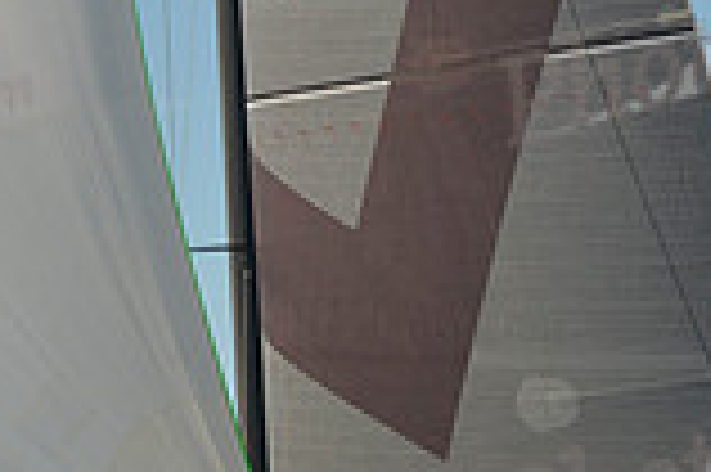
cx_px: 270
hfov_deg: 8.0
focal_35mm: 257
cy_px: 739
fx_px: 5070
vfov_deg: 5.3
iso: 200
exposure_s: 1/800
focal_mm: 70
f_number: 6.3
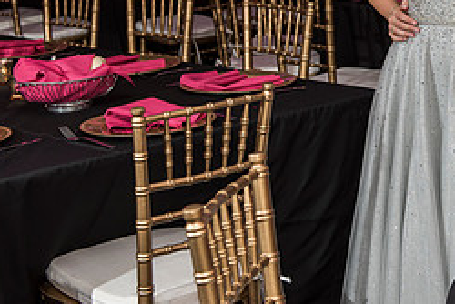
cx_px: 503
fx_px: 1340
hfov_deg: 18.5
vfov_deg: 12.6
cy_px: -52
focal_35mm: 106
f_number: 4
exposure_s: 1/100
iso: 800
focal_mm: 44
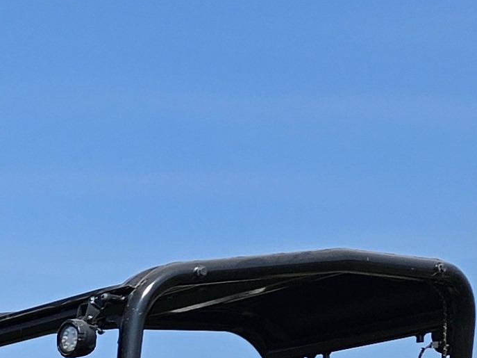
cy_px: 838
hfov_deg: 13.3
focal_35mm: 134
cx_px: -361
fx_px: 1846
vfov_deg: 9.8
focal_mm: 5.4
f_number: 1.8
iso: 25
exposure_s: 1/2049
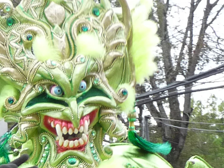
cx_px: -61
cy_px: 208
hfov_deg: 13.4
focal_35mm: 142
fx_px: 919
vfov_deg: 10.3
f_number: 3
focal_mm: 5.3
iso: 200
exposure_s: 1/80
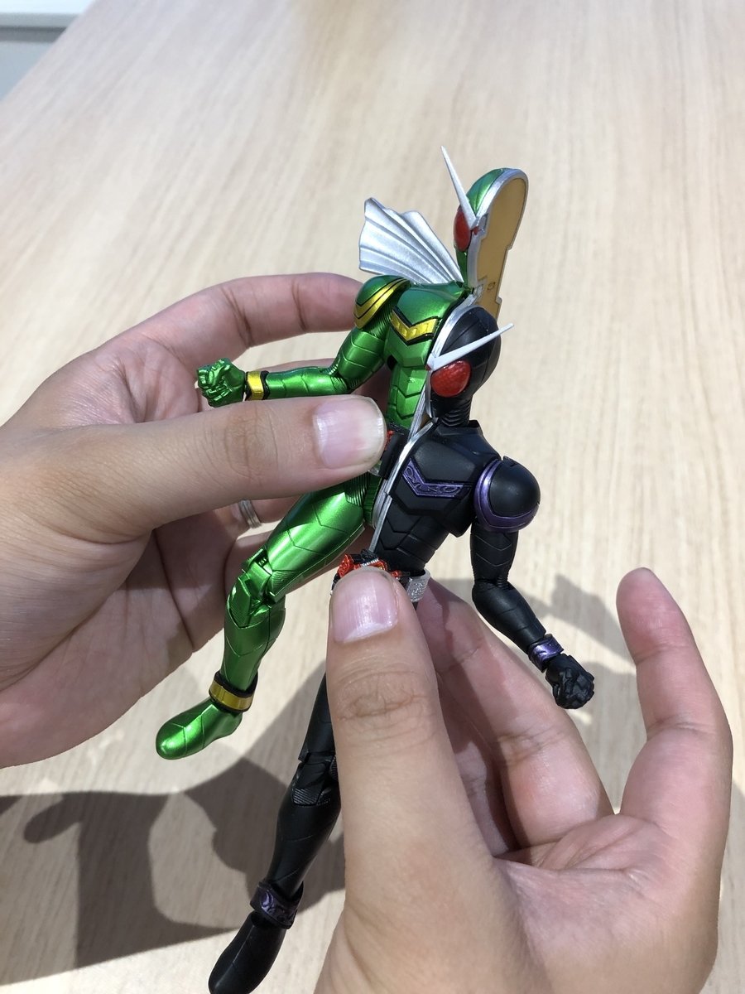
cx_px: 372
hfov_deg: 49.7
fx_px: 803
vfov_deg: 63.4
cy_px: 497
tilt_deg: -51.0
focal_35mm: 28
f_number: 1.8
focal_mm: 3.99
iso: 32
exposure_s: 1/25
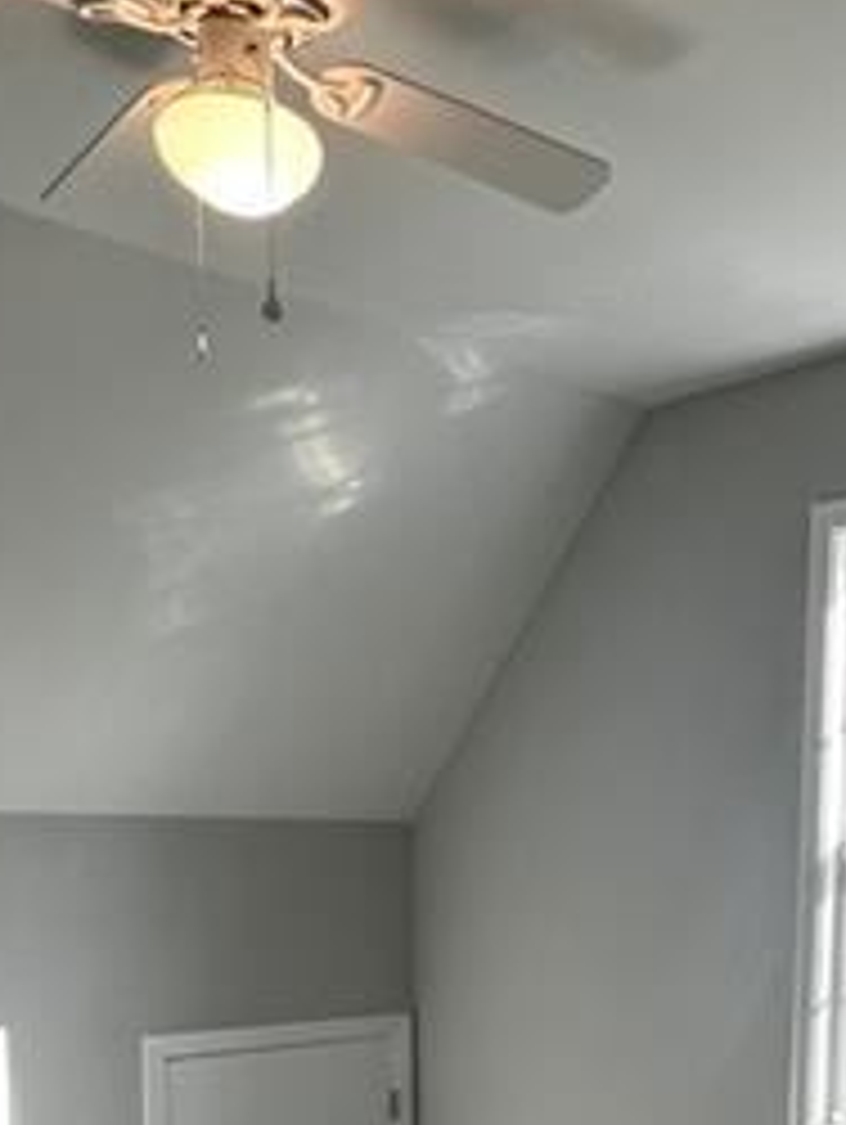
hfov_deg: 32.3
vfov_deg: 40.4
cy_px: 1022
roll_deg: +0.1
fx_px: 1399
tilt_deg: -8.6
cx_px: 724
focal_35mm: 43
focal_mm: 2.22
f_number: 2.2
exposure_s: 1/120
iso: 64
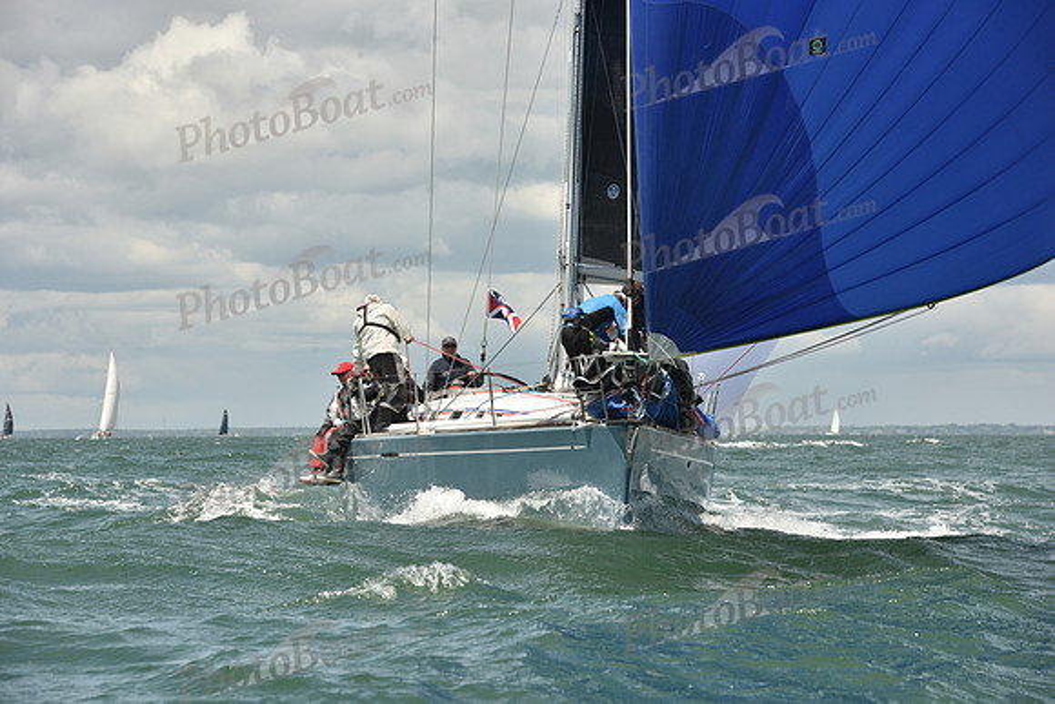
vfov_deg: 7.4
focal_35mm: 185
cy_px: 352
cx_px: 528
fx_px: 5423
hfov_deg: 11.1
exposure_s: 1/800
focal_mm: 185
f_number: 11
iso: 320
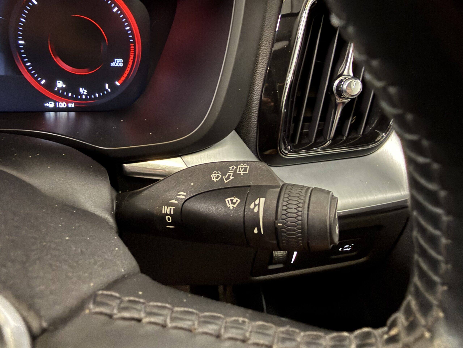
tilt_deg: -37.1
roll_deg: -11.7
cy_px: 174
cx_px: 232
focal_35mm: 24
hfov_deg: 71.6
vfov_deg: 56.8
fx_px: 321
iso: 400
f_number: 2.2
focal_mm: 2.22
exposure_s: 1/4
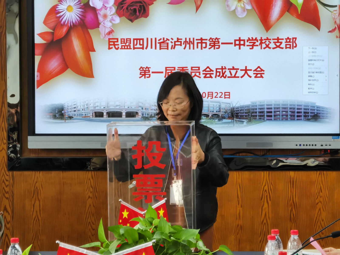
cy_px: 128
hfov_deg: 10.7
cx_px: 170
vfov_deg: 8.0
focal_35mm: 185
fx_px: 1817
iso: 125
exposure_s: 1/100
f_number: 2.4
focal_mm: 7.48
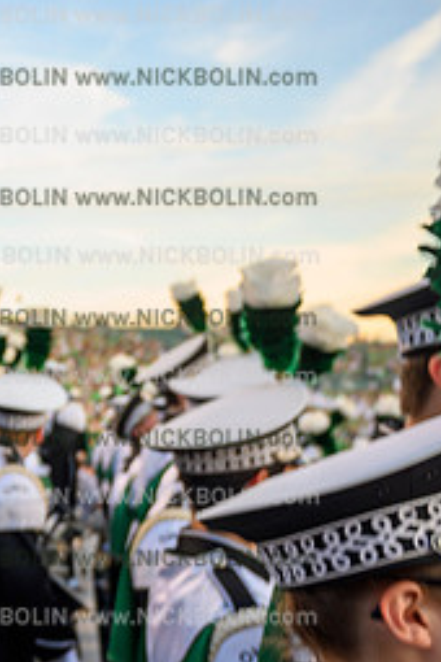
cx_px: -291
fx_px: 1084
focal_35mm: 59
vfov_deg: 33.9
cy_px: 376
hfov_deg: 19.0
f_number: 4
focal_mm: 26
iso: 100
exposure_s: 1/50
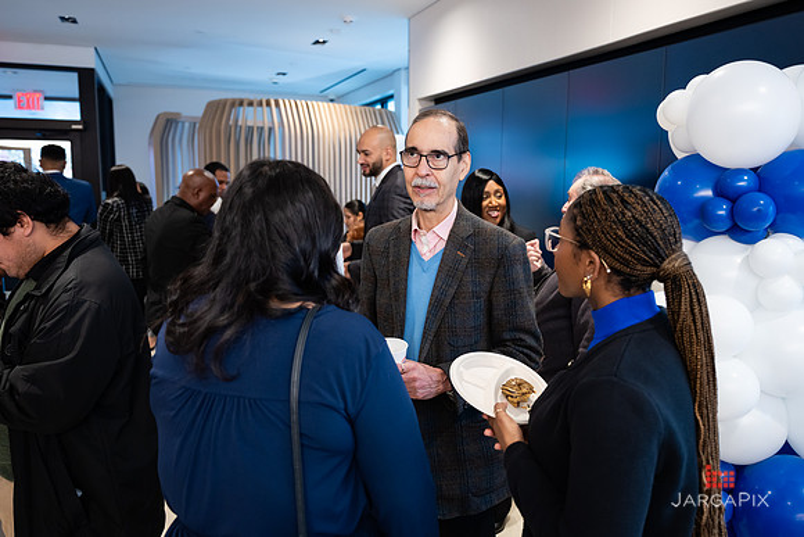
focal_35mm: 29
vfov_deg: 44.3
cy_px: 257
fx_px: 659
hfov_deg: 62.7
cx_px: 420
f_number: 3.2
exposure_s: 1/160
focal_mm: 28
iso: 800
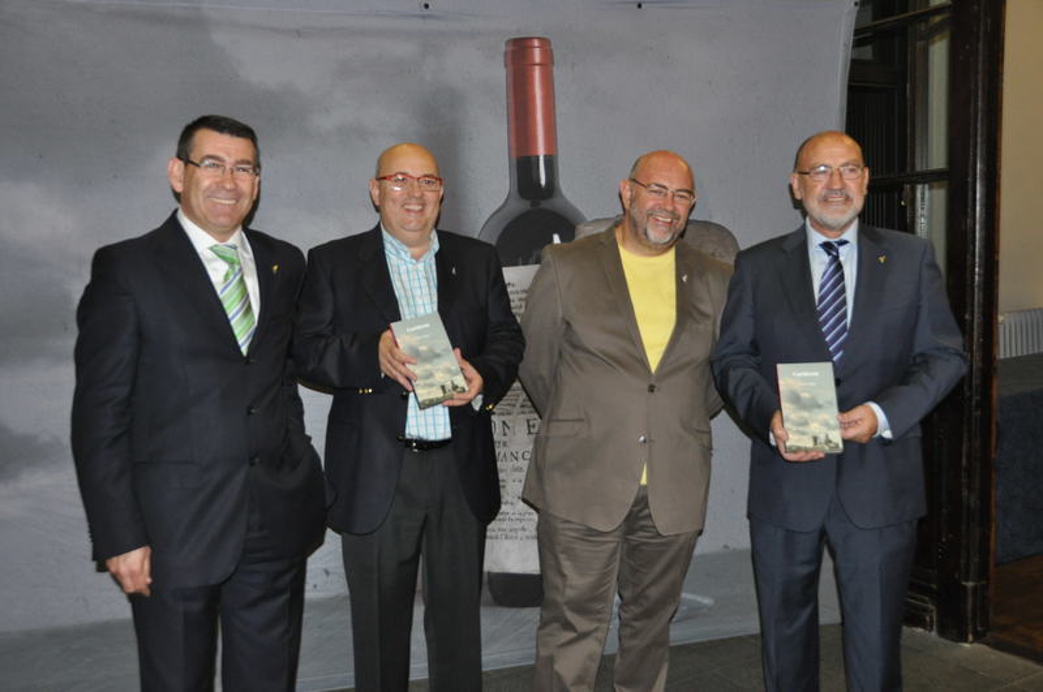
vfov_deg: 36.8
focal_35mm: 36
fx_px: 1042
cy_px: 346
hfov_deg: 53.2
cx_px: 522
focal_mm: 24
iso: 800
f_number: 3.8
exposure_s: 1/60
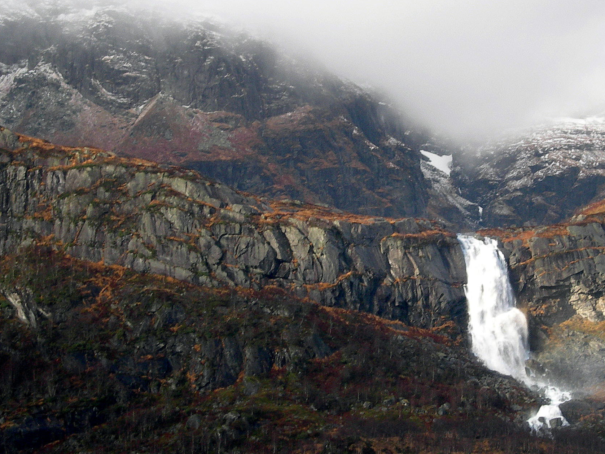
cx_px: 452
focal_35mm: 207
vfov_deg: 7.2
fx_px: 3618
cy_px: 226
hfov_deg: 9.5
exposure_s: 1/55.8
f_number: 8.2
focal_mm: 23.4
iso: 50
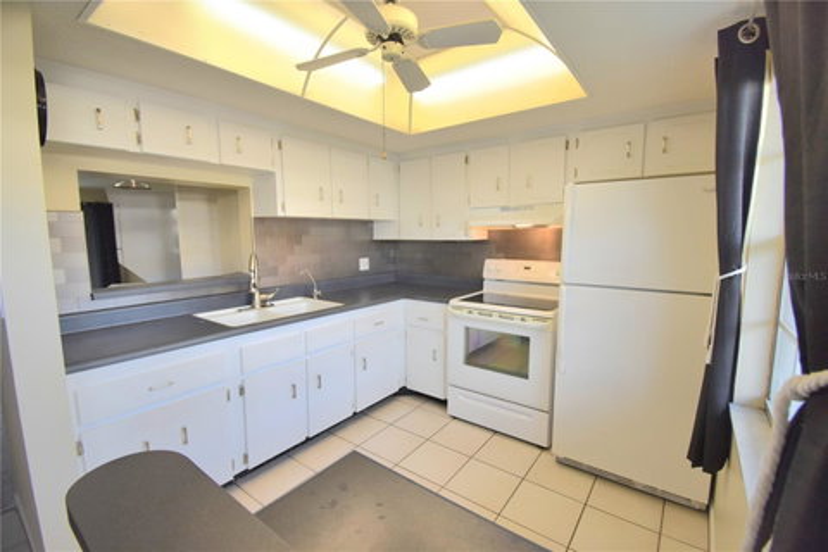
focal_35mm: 15
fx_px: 345
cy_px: 276
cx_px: 414
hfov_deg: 100.4
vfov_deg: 77.3
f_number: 5.6
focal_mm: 10
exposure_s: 1/125
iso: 400
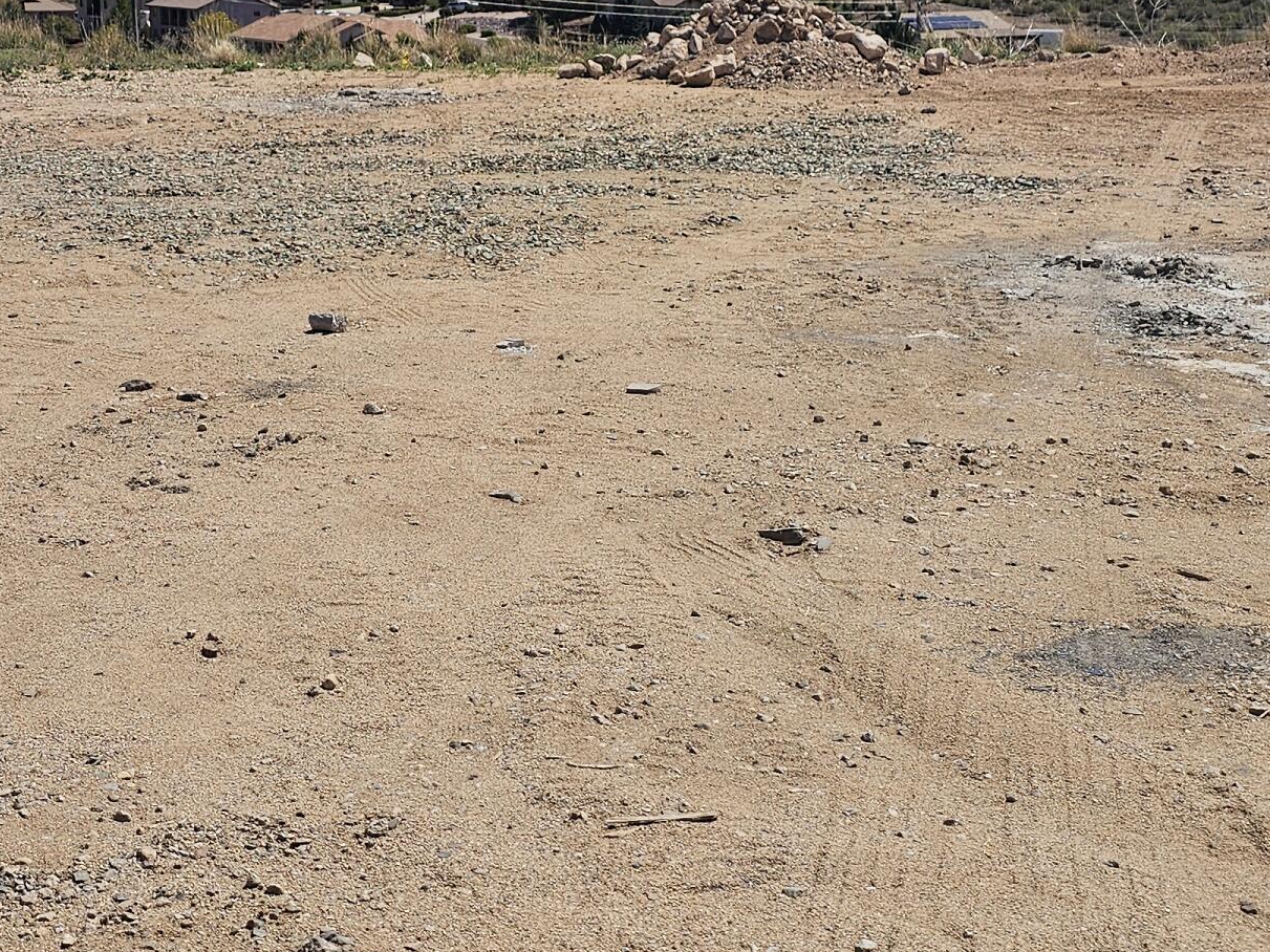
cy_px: 214
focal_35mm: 57
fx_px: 2091
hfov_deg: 33.7
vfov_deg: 25.3
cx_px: 562
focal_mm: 6.3
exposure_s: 1/1554
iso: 10
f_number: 1.7
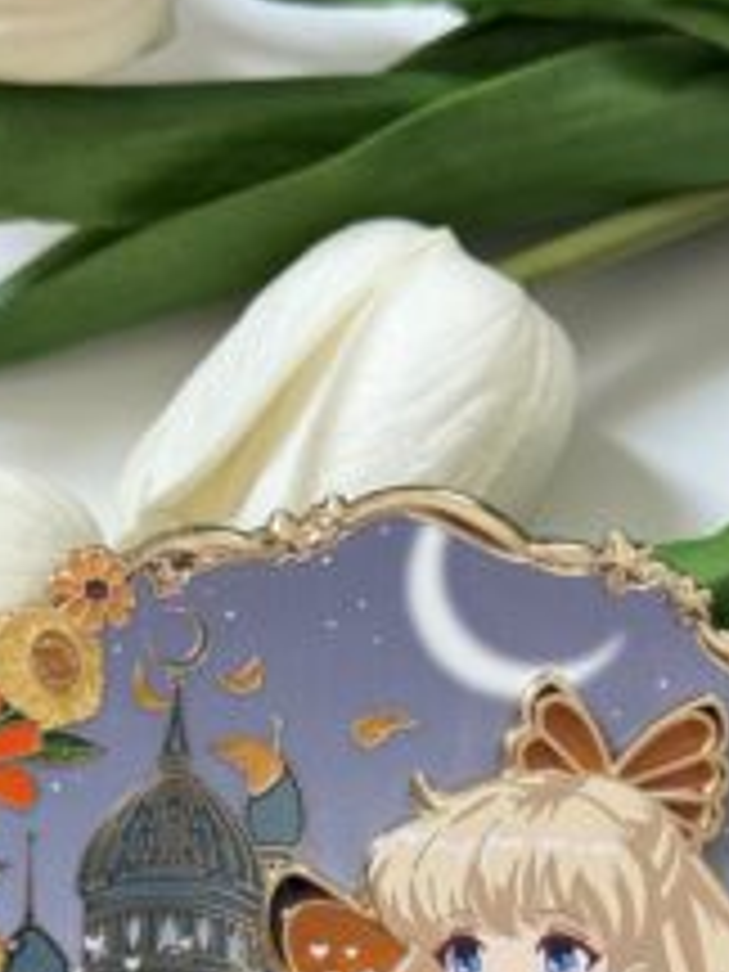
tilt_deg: -67.3
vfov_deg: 21.6
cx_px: 364
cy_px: 828
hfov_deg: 16.6
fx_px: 2499
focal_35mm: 89
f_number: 1.78
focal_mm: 6.76
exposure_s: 1/60
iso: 200
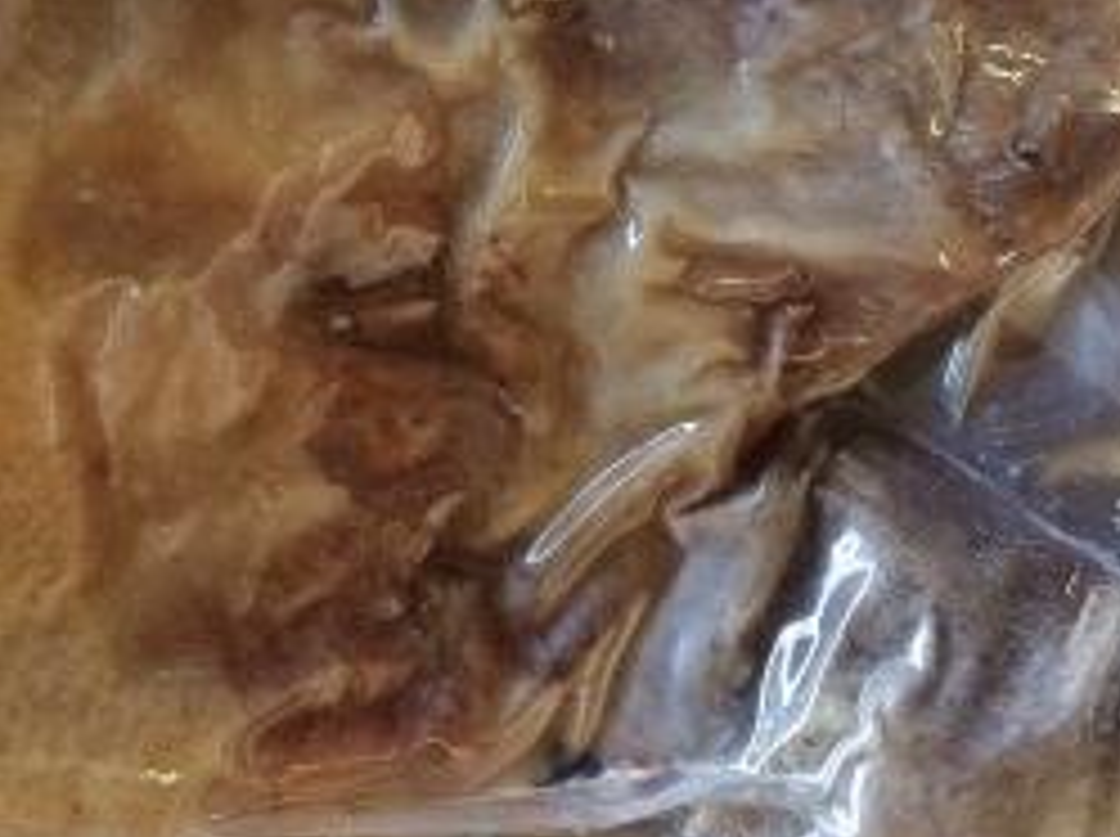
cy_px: 40
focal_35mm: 74
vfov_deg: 19.4
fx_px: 2391
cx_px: 211
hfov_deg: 25.9
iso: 444
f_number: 4
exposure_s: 1/100
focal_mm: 5.6
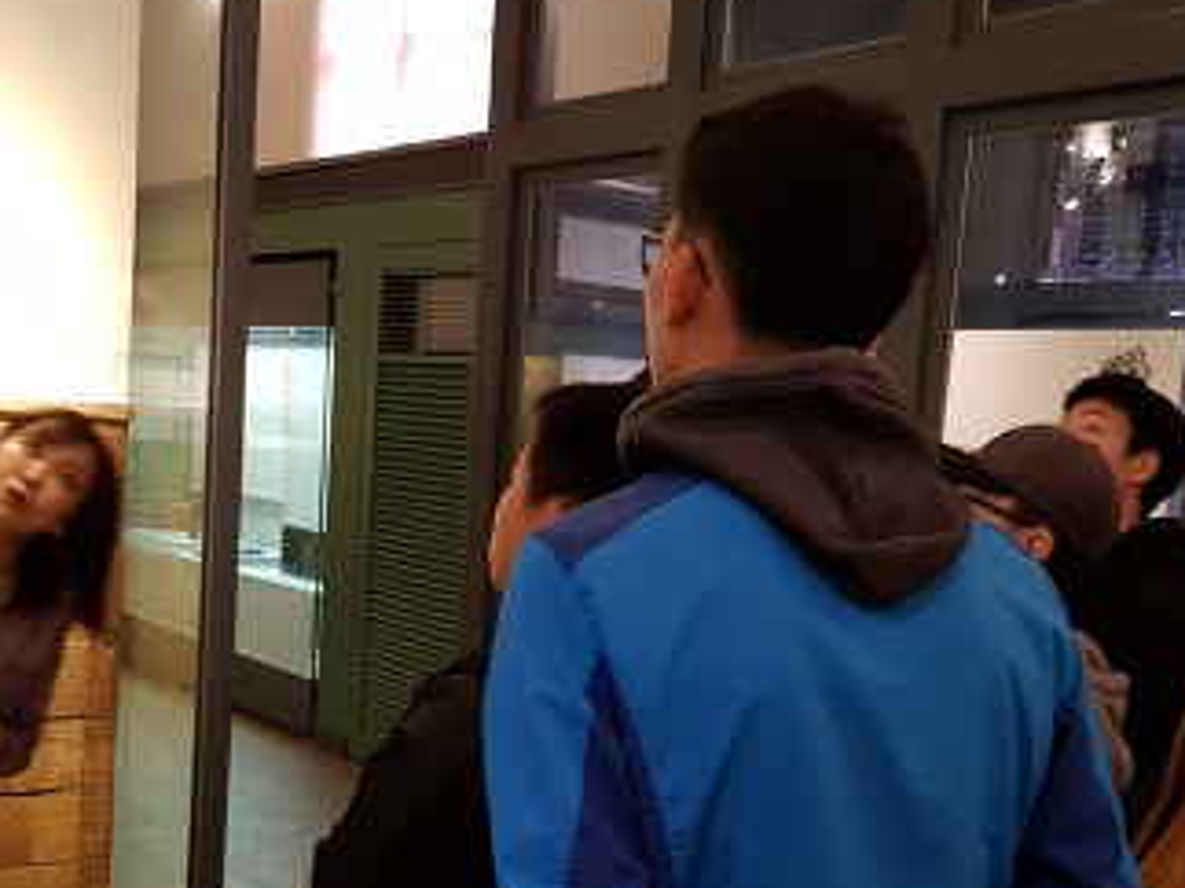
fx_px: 1608
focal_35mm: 47
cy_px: 659
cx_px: 655
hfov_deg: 40.4
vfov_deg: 30.4
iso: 250
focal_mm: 4.3
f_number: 1.7
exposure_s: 1/10
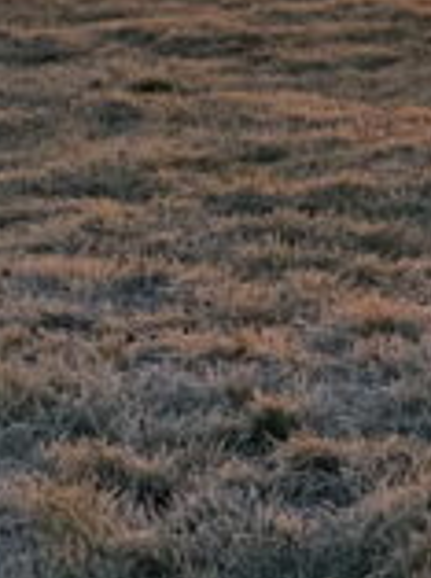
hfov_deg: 7.4
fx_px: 2834
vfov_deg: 11.0
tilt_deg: +0.5
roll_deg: +0.8
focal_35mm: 170
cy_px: -423
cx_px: 1396
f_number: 1.6
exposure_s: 1/122
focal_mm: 5.1
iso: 64
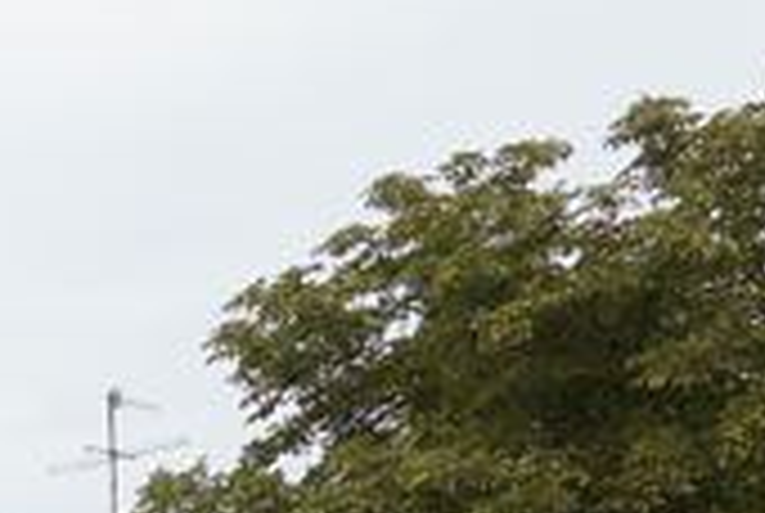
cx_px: -554
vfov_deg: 9.6
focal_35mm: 132
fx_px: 2810
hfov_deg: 14.0
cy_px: 1102
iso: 100
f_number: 5
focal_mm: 20
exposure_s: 1/125
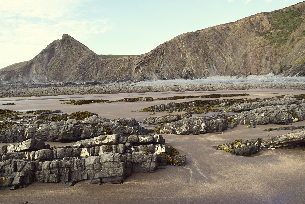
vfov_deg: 47.9
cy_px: 102
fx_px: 229
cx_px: 152
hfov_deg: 67.4
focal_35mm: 27
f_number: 10
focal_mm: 18
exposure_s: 1/200
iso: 400
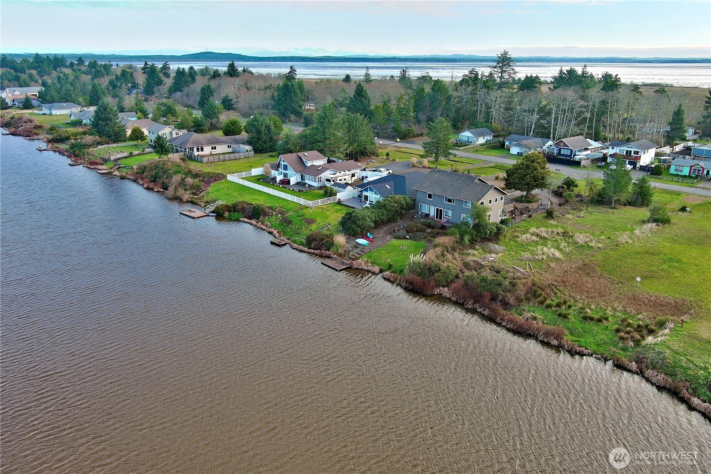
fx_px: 573
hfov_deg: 63.7
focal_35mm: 29
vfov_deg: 45.0
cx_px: 356
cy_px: 237
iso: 100
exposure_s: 1/357
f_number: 2.8
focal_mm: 10.57
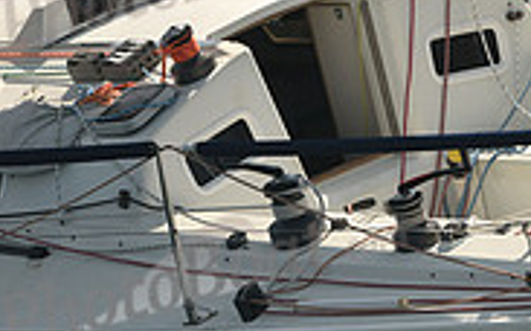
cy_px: 86
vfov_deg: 2.3
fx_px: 8400
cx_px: 560
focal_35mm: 581
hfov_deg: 3.6
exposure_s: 1/1000
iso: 320
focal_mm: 180
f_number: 6.3
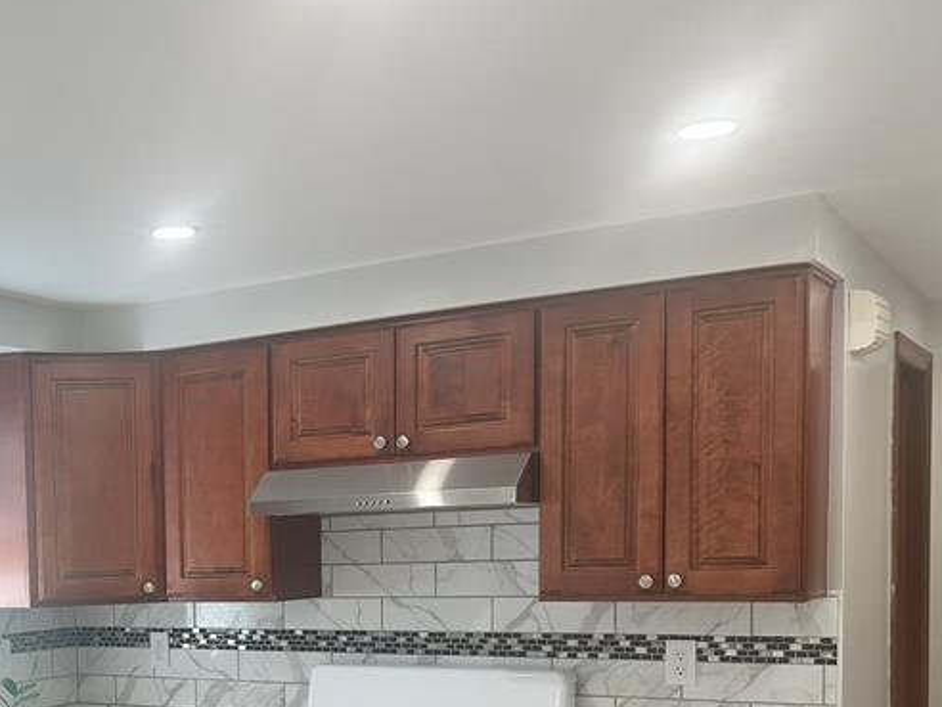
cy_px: 650
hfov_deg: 35.8
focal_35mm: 50
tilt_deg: -4.2
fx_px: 1361
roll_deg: +1.4
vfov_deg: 27.9
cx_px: 88
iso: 100
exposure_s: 1/165
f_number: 1.78
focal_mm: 6.86
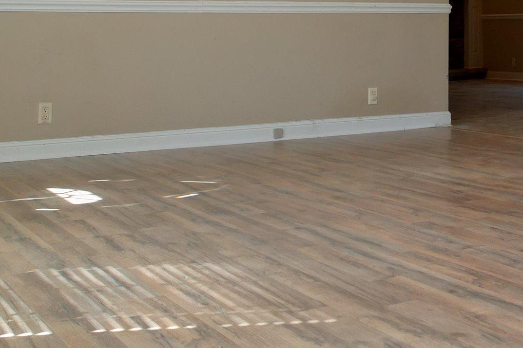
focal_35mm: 63
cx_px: 578
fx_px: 915
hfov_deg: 28.8
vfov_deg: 20.9
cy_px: 2
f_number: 2.8
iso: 100
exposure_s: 1/160
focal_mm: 8.38
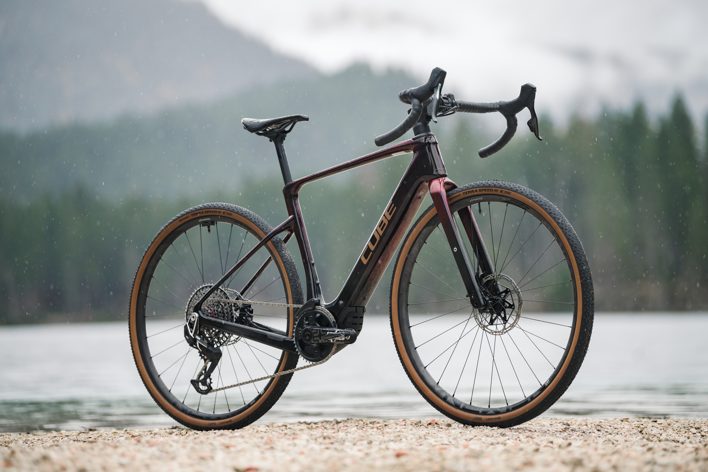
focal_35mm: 155
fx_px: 3048
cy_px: 236
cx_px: 354
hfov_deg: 13.2
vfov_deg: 8.9
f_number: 2.8
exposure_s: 1/800
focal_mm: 155
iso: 320
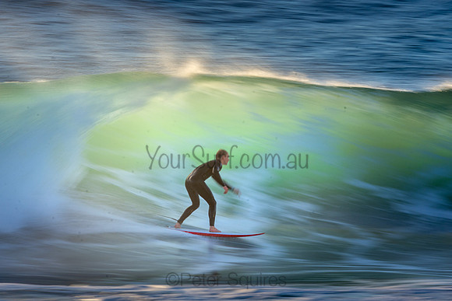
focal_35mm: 799
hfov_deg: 2.6
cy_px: 160
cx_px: 211
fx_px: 10037
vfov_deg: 1.7
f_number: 20
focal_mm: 500
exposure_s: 1/25
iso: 100
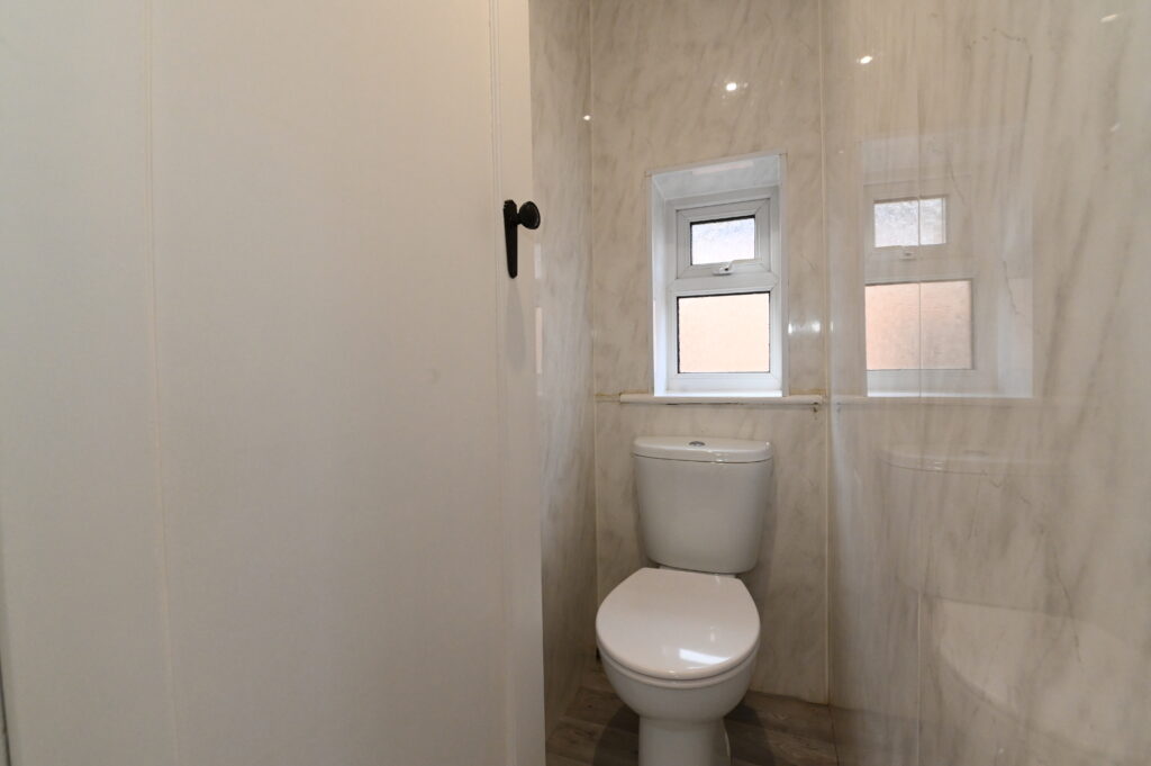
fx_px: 479
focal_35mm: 15
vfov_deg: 77.2
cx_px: 576
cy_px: 383
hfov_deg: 100.4
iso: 5000
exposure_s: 1/200
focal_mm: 15
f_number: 10
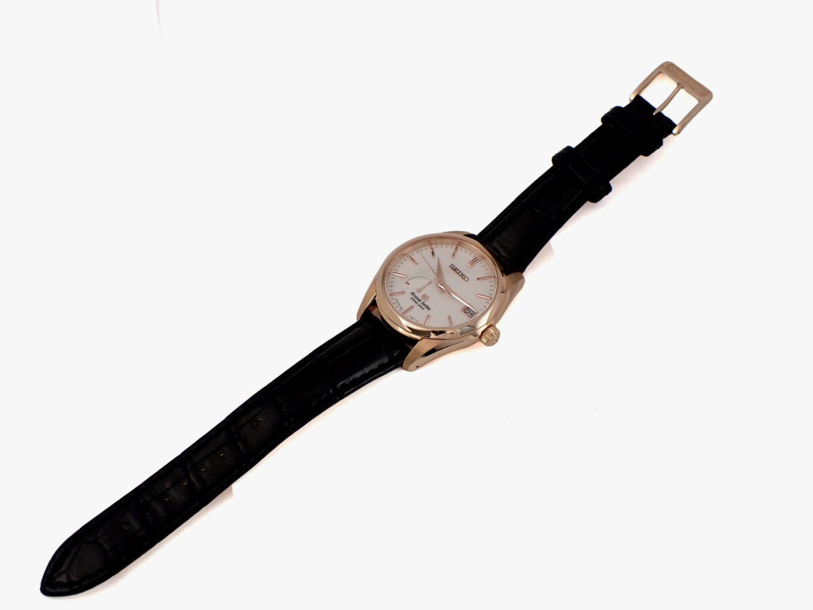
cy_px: 305
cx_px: 406
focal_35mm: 38
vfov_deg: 37.7
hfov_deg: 49.0
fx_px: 892
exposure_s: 1/160
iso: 200
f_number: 2.7
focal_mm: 6.83
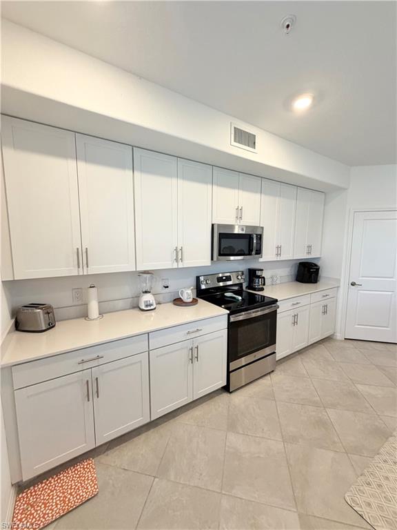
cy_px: 265
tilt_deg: -6.0
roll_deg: -0.2
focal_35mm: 14
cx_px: 198
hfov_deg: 85.7
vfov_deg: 102.1
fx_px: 214
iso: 250
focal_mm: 2.22
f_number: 2.2
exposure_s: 1/120
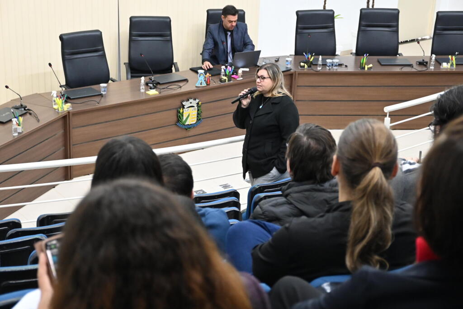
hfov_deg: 27.0
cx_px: 232
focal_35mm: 75
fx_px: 965
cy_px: 154
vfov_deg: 18.2
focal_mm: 50
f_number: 4.8
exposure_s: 1/80
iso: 3200
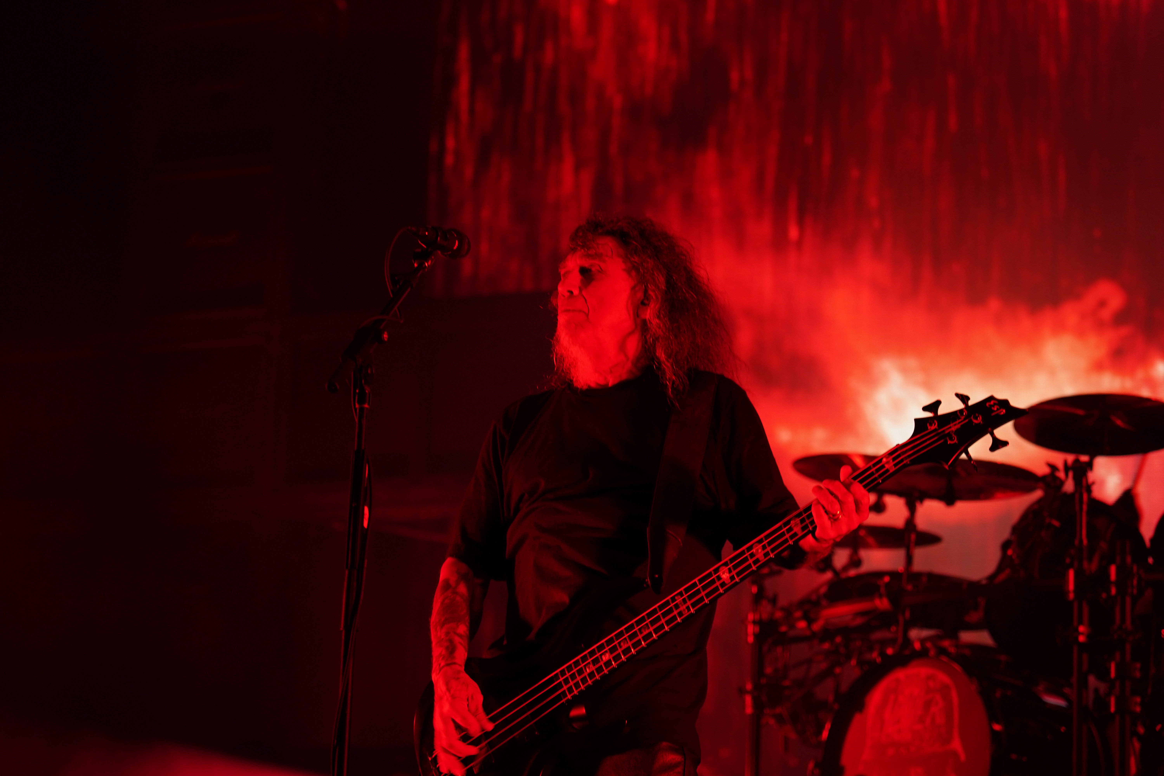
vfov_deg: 13.0
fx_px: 3395
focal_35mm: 105
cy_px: 388
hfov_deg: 19.5
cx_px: 582
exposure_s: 1/125
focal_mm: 105
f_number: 4
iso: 640
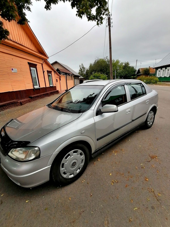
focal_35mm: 17
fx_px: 111
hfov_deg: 74.7
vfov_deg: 91.0
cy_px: 114
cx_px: 85
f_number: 2.4
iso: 50
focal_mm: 1.78
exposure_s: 1/625
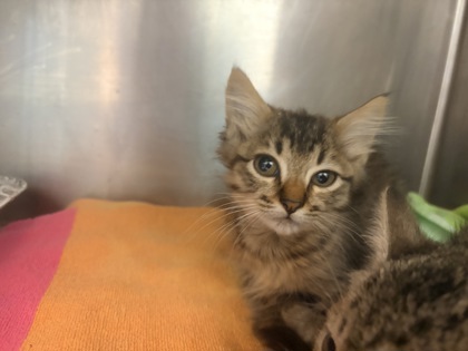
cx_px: 234
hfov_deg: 67.3
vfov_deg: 53.1
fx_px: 352
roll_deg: -5.3
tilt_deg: -10.1
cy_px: 176
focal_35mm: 26
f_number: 1.6
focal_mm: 5.96
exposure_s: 1/26
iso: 500
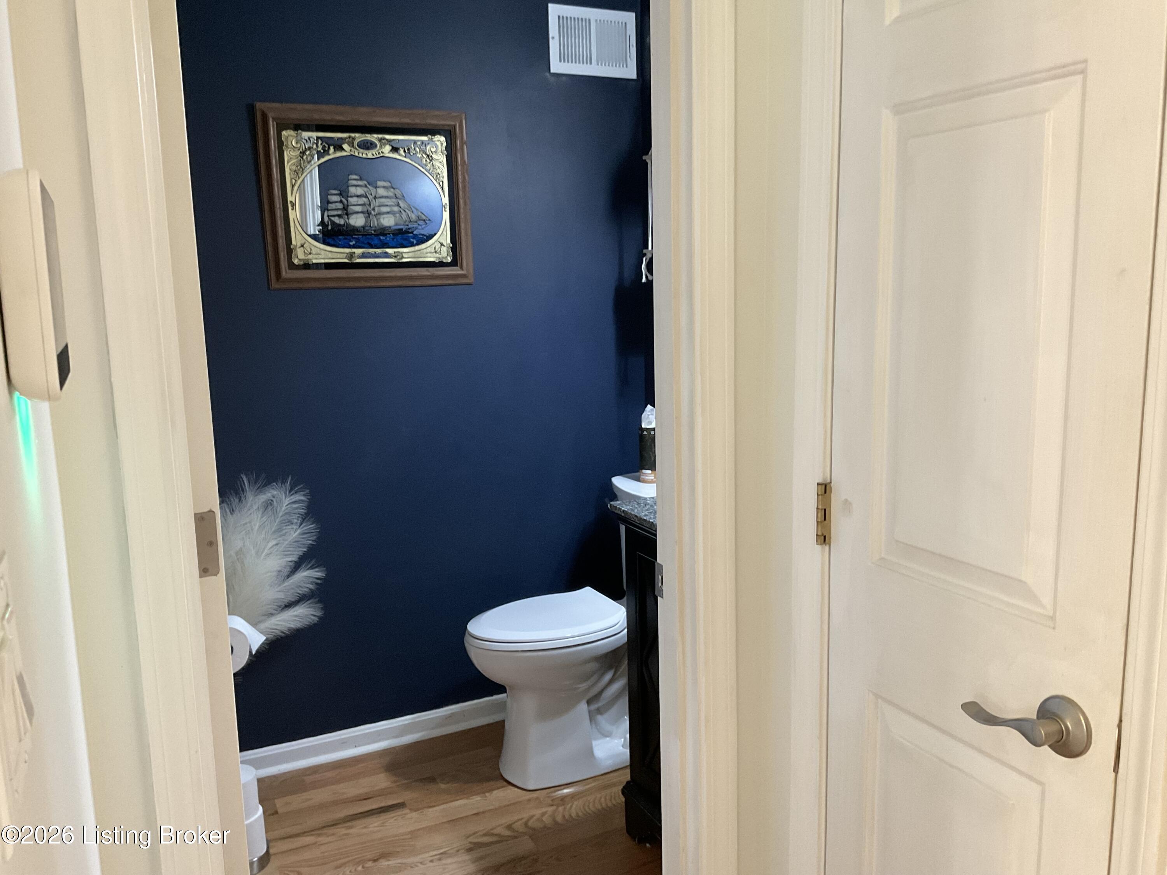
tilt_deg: -10.6
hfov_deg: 61.7
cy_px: 438
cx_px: 584
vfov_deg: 48.2
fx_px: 978
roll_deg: +0.6
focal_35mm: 29
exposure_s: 1/40
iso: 200
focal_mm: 3
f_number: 1.8
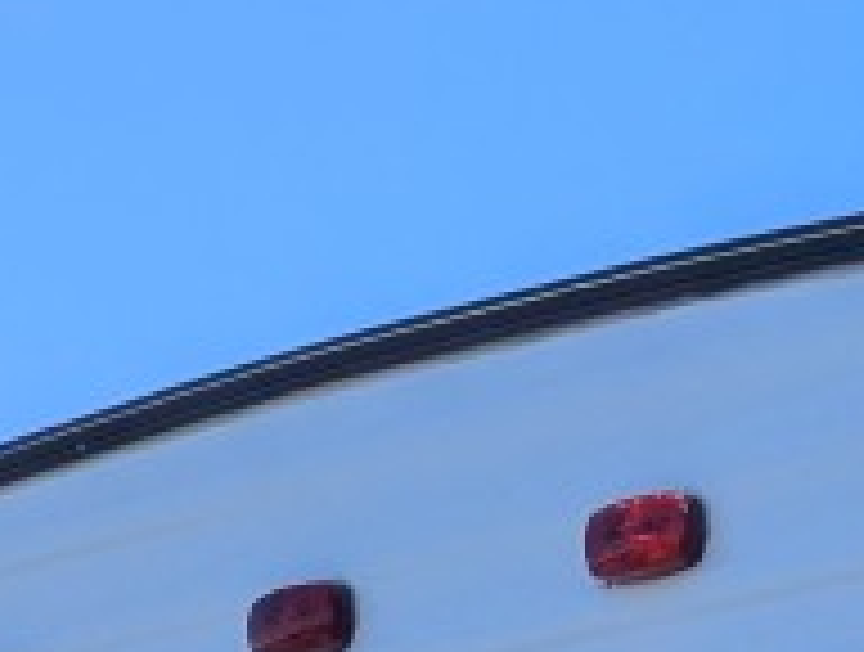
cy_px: 1978
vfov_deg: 7.5
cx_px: 2041
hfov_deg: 10.0
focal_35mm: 174
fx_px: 4354
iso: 48
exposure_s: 1/1471
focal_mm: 6.81
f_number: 1.85
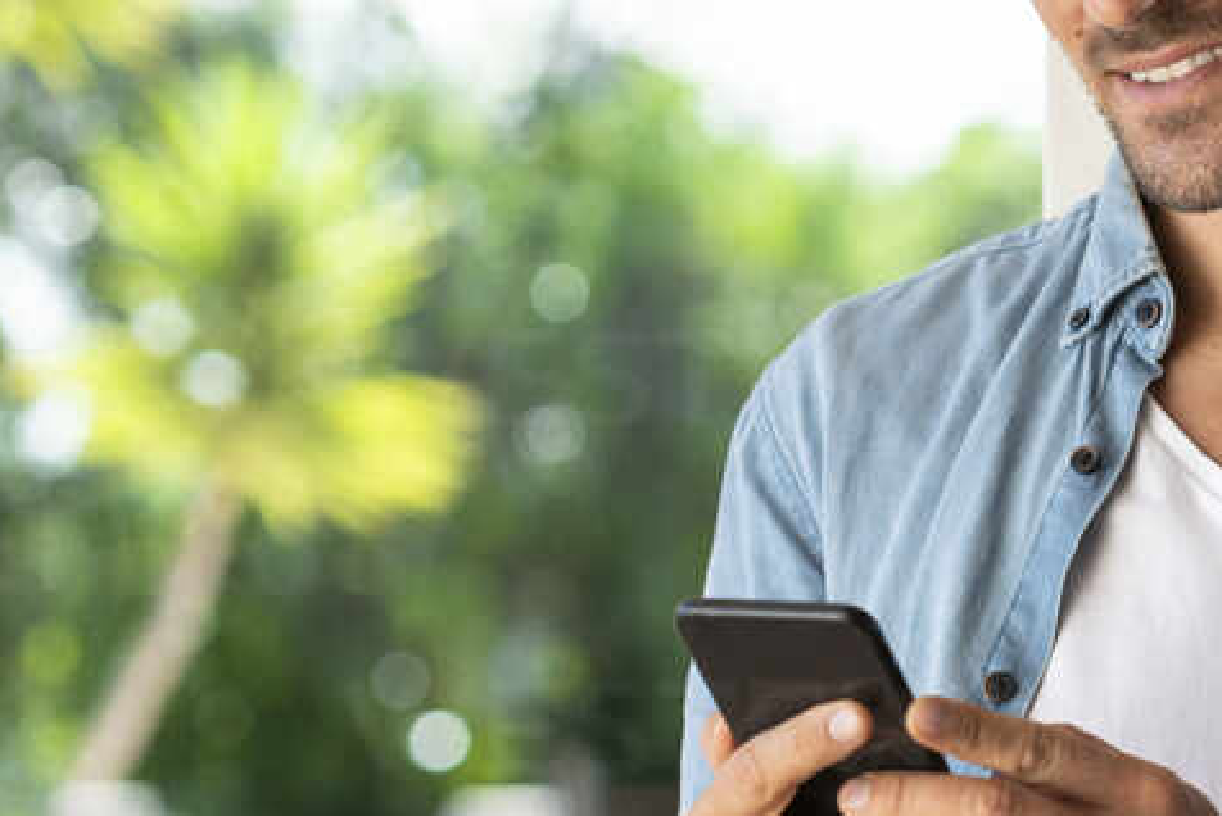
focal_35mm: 220
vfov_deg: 6.3
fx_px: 7472
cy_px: 480
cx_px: 899
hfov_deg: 9.3
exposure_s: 1/250
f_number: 3.5
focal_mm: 85
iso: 100
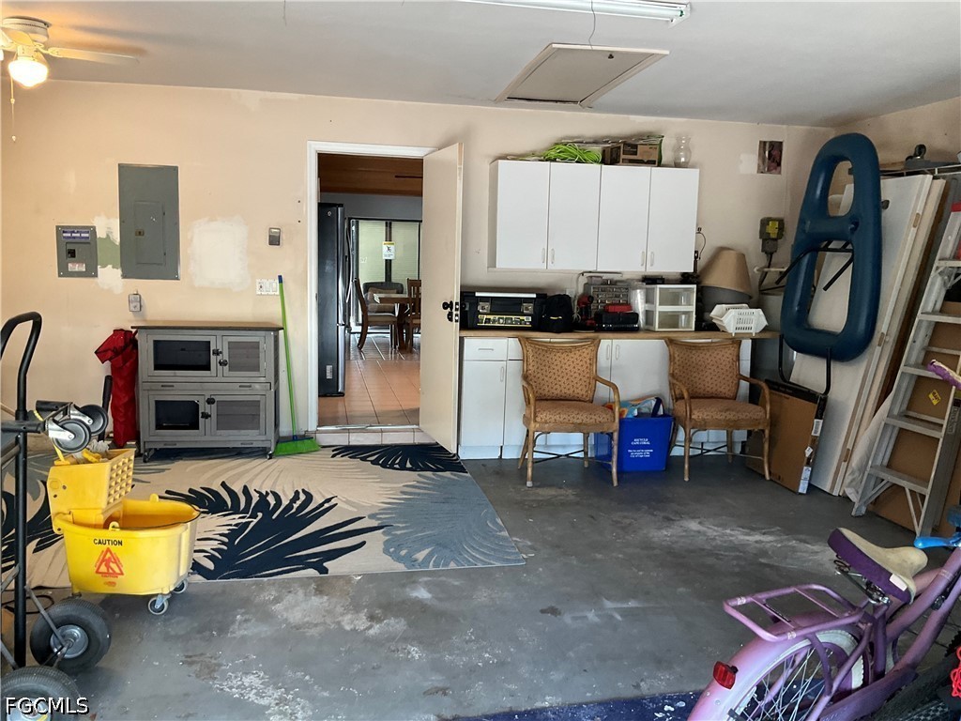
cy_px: 360
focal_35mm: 29
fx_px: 805
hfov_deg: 61.7
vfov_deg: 48.2
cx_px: 480
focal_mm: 3
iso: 125
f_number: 1.8
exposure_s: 1/60
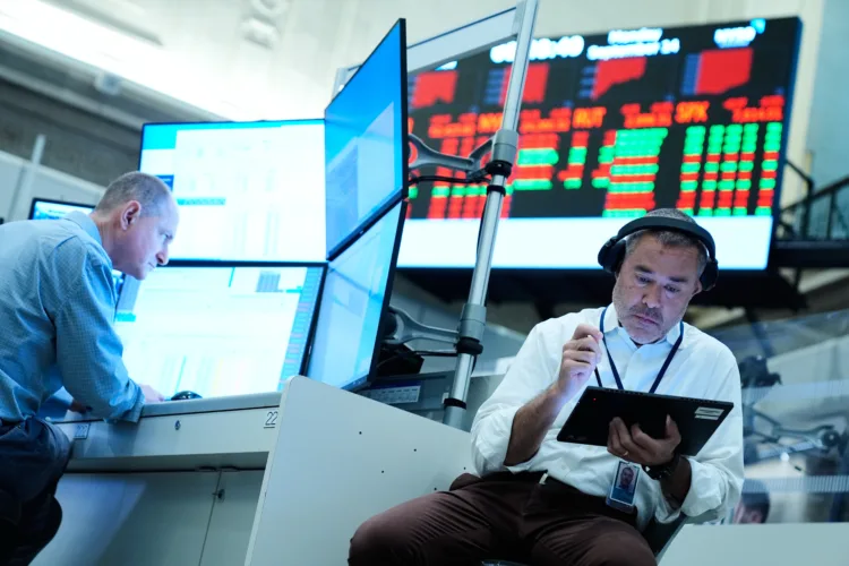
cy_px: 283
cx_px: 424
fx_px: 1533
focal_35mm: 65
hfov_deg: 31.0
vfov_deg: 20.9
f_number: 2.8
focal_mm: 65
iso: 2500
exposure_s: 1/125
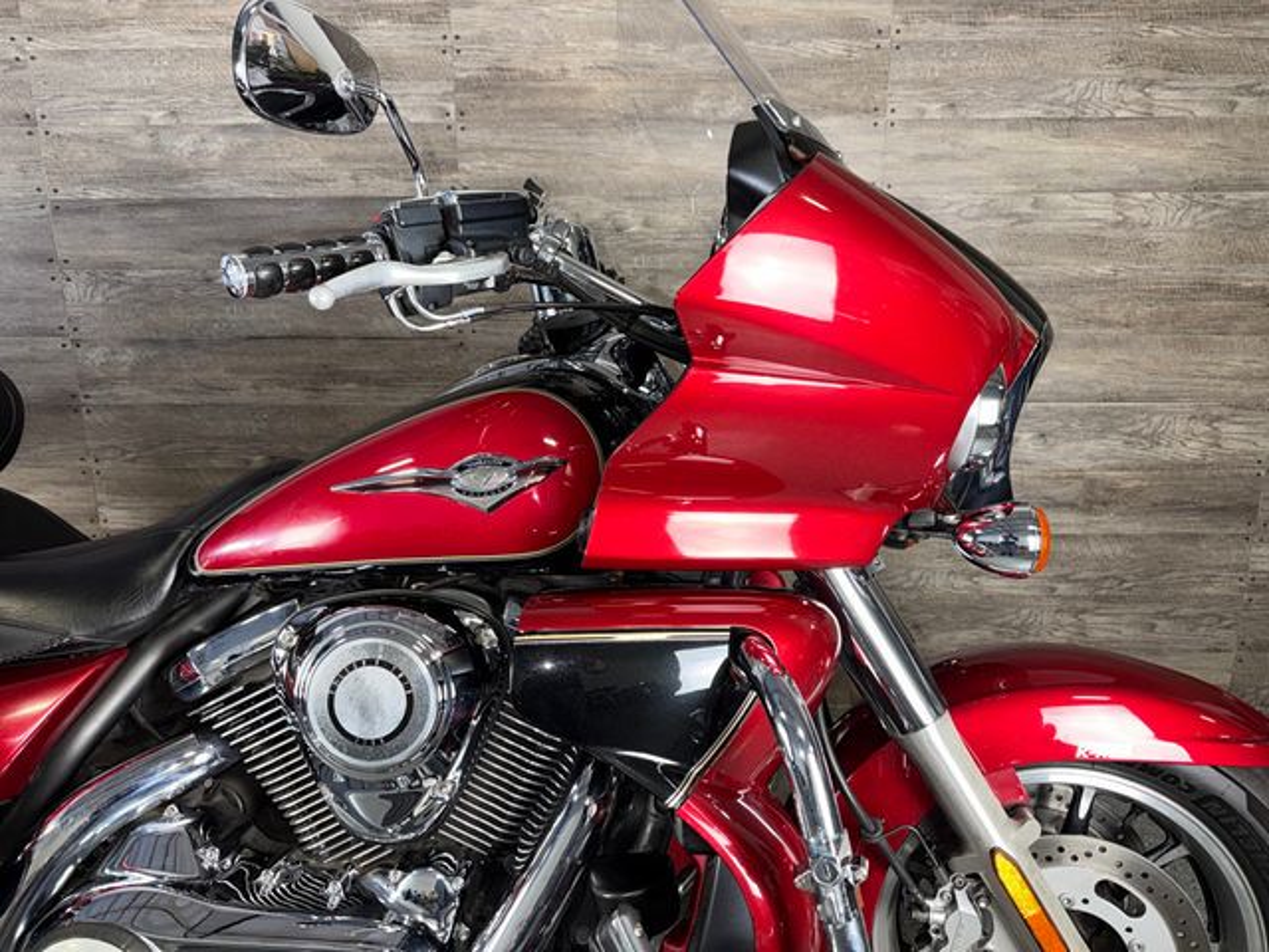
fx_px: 880
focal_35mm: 24
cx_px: 634
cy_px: 476
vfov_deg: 56.8
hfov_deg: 71.6
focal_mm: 6.76
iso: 64
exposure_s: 1/22
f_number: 1.78
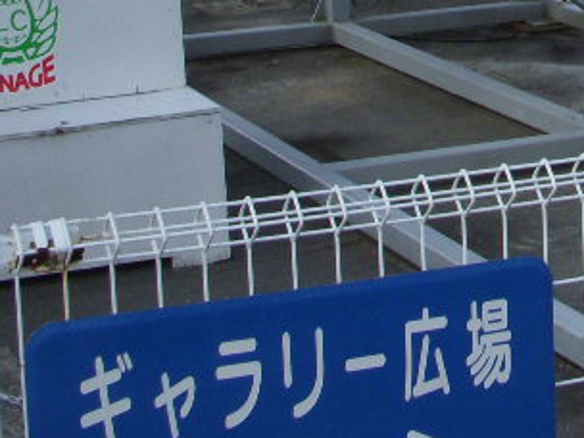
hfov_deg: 14.7
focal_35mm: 128
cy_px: -234
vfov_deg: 11.1
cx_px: 755
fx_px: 2159
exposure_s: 1/320
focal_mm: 6.3
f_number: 3.3
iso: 100
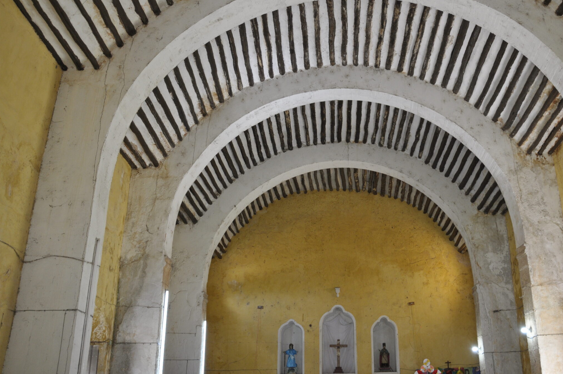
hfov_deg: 55.4
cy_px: 168
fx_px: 531
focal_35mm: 34
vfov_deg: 38.7
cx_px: 338
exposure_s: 1/30
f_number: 5.6
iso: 500
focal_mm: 18
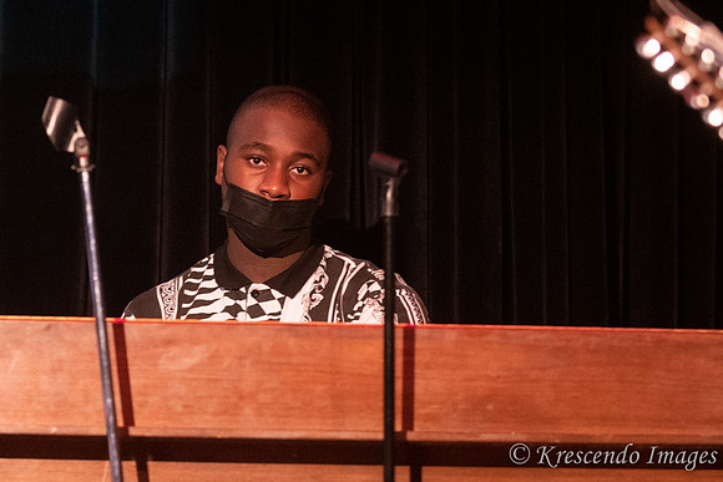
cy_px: 328
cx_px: 210
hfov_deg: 10.2
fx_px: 4062
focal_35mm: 202
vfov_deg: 6.8
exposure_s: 1/200
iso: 3200
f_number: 2.8
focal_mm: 95
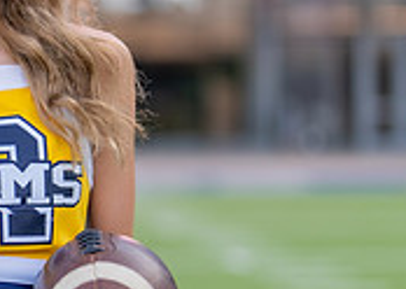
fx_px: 2212
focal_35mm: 192
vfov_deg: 7.5
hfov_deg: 10.4
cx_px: -27
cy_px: 156
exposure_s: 1/500
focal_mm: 50
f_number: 1.2
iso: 100
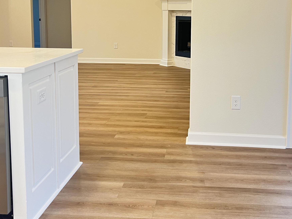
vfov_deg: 30.9
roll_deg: -0.7
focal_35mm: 46
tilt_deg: -6.9
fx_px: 388
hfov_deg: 41.0
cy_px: 53
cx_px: 179
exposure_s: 1/60
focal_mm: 5.7
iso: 100
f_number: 1.5
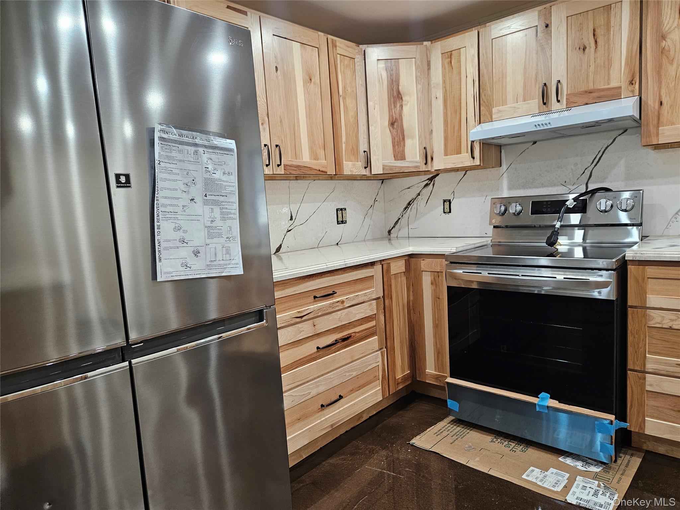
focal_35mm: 23
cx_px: 340
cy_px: 255
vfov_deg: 58.9
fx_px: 452
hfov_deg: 73.9
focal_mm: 5.4
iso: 320
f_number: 1.8
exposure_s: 1/120
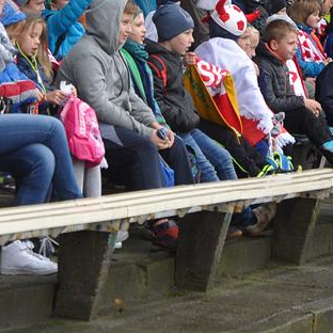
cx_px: 108
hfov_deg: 7.2
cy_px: 38
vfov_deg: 7.2
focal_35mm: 243
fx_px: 2645
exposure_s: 1/200
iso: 1000
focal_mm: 70
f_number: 4.5
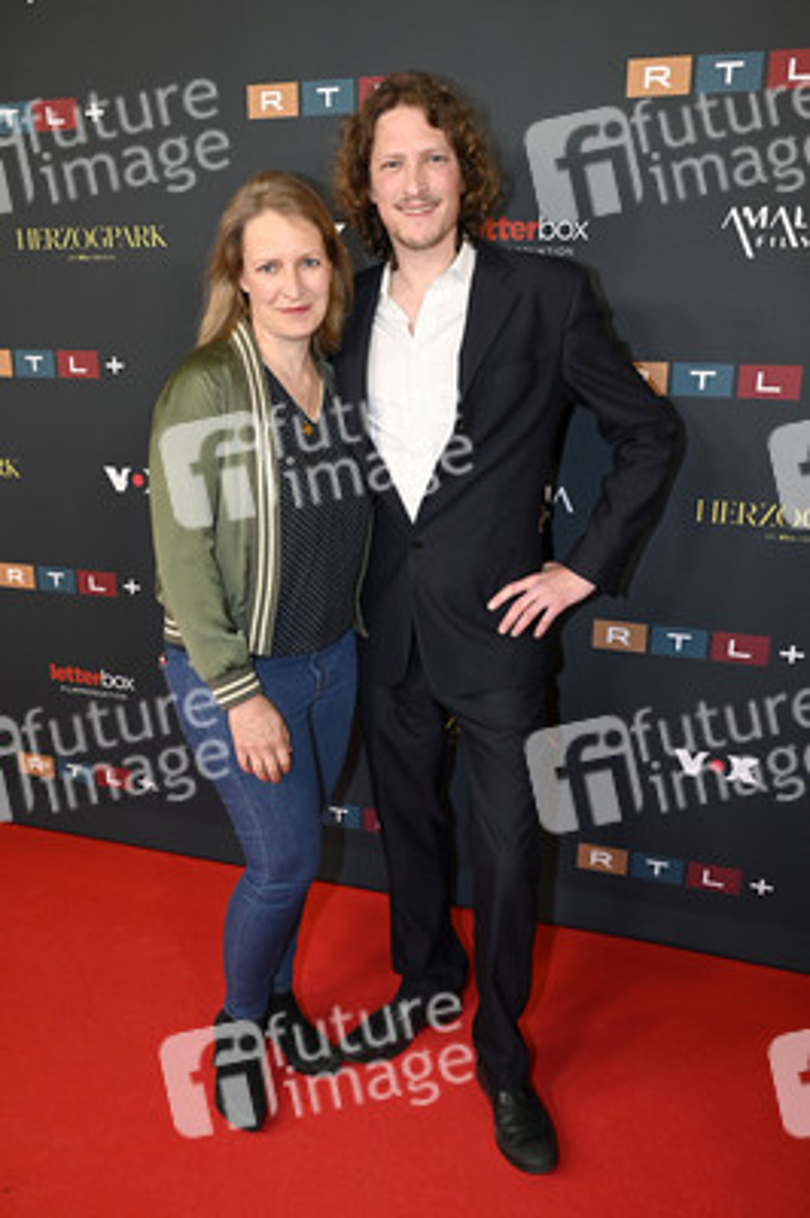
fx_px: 980
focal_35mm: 29
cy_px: 609
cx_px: 405
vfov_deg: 63.7
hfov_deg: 44.9
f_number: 6.3
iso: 1250
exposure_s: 1/160
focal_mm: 29
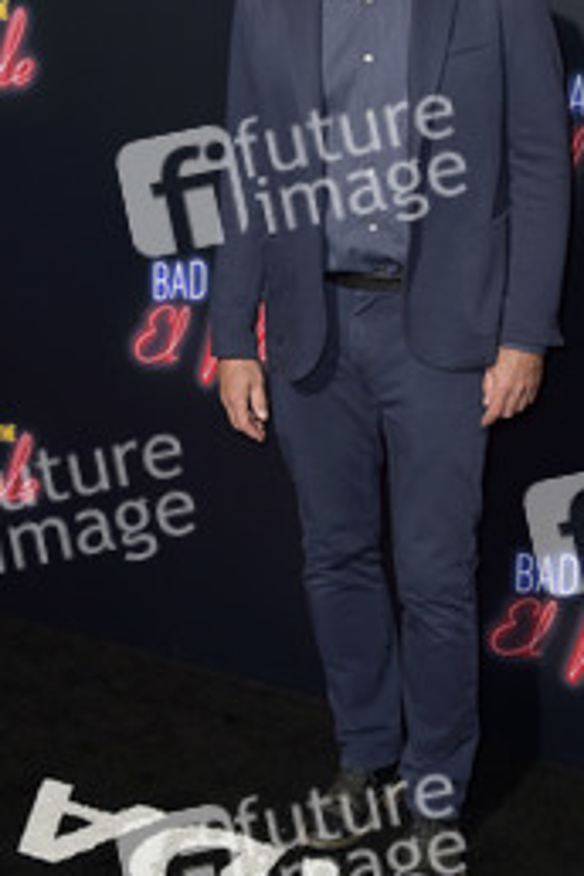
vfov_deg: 32.3
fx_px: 1509
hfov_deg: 21.8
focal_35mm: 62
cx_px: 392
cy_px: 346
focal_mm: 40
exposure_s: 1/250
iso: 250
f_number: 6.3
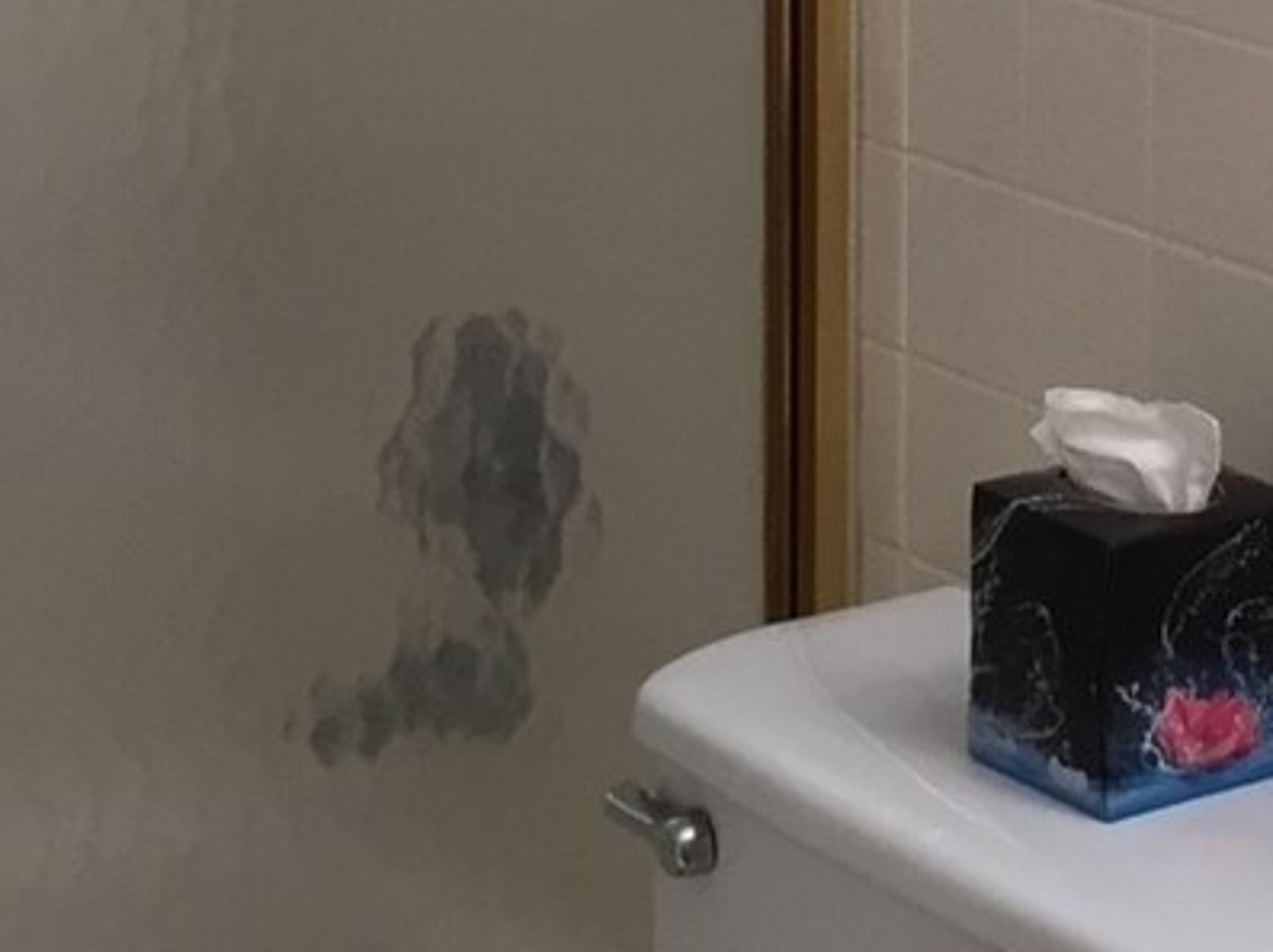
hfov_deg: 16.3
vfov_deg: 12.1
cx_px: 1404
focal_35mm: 117
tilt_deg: -5.6
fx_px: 4299
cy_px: -407
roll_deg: -0.8
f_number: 2.2
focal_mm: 4.15
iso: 64
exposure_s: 1/30
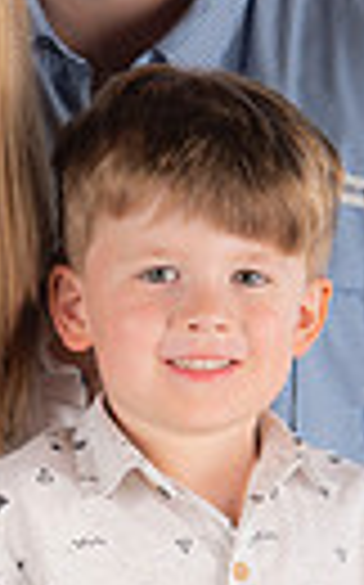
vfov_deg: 7.9
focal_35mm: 265
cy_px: 423
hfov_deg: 4.9
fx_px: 4215
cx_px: 34
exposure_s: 1/200
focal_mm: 75
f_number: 5
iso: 100
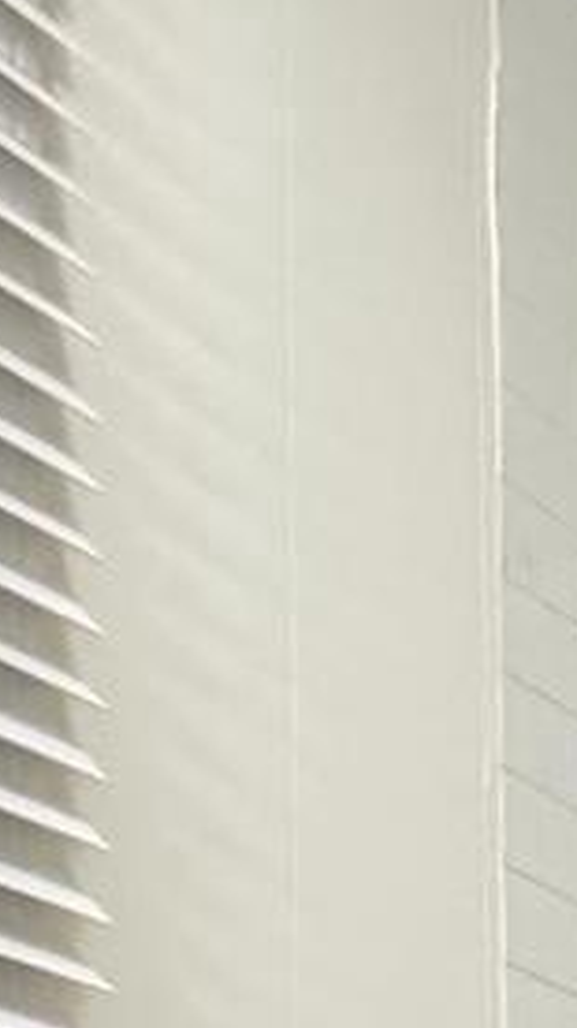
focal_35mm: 85
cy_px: 1747
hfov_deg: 11.8
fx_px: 2315
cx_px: 1340
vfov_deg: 19.8
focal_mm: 2.22
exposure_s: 1/120
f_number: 2.2
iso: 200
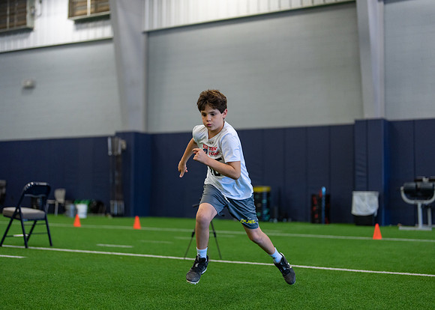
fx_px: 662
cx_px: 218
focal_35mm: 54
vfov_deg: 26.4
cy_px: 155
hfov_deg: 36.4
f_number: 1.2
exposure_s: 1/1000
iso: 1250
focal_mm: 50
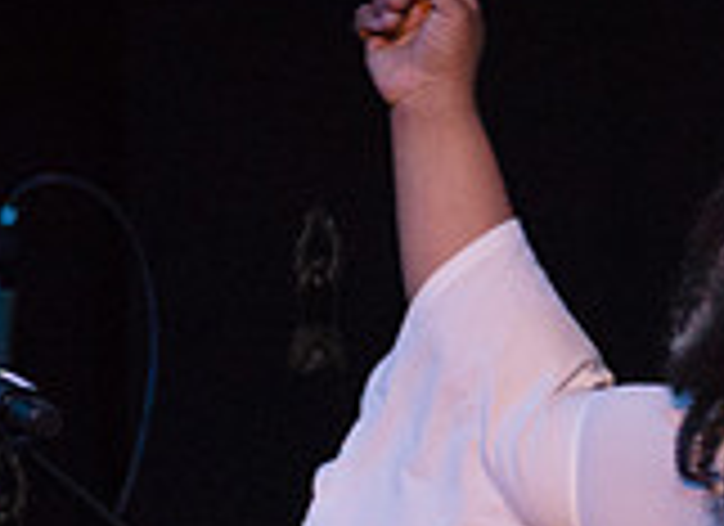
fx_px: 17519
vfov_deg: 1.7
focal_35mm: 847
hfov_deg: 2.4
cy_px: 437
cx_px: 913
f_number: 2.8
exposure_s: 1/250
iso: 4000
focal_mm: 200
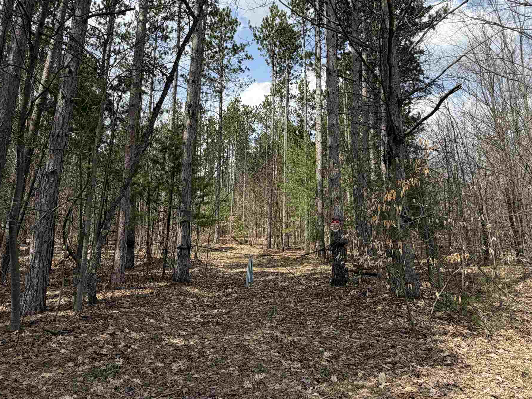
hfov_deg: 71.5
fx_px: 369
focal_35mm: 24
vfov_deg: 55.7
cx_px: 248
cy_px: 135
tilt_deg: +14.7
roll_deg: -0.6
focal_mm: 2.22
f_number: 2.2
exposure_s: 1/770
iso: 32
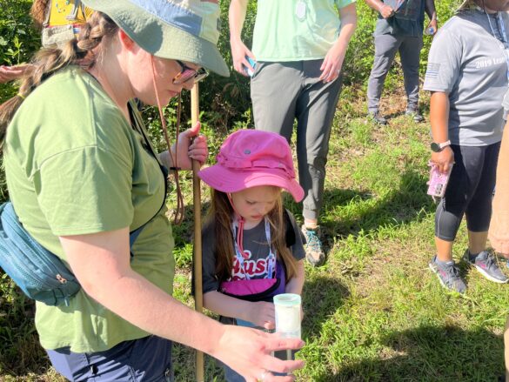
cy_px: 191
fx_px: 382
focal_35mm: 26
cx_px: 254
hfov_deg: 67.3
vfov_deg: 53.1
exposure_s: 1/1066
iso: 50
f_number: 1.6
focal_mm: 5.1
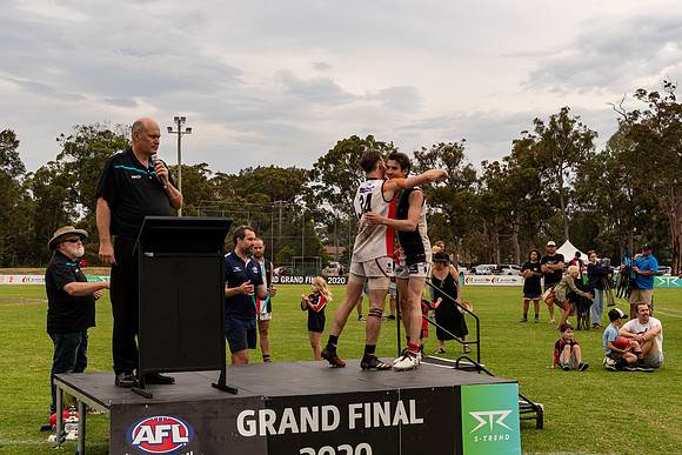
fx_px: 966
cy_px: 228
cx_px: 341
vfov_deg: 26.5
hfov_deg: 38.9
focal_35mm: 51
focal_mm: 34
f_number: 6.3
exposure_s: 1/400
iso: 400
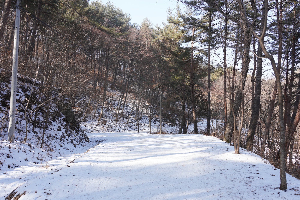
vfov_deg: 45.0
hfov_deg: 63.7
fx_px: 242
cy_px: 100
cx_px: 150
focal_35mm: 29
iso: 200
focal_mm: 29
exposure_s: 1/100
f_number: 9
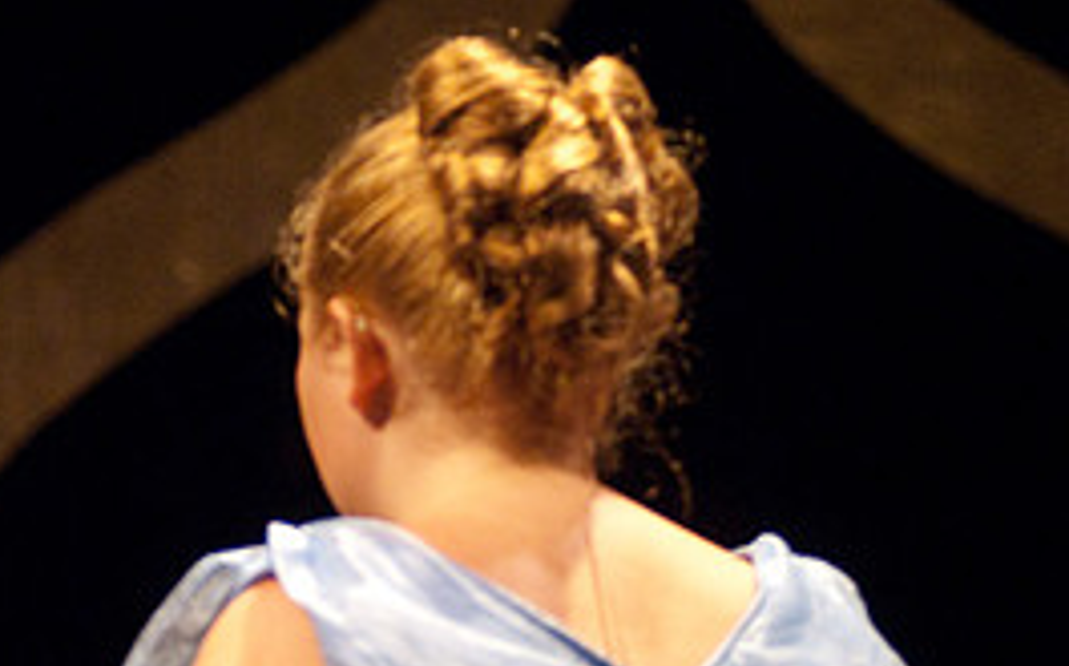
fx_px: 12198
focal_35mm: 419
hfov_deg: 5.0
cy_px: 682
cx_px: -20
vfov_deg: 3.1
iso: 1250
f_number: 2.8
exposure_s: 1/160
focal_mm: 125
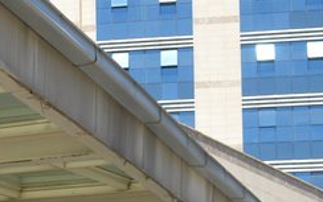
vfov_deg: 7.5
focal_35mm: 171
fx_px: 1507
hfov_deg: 11.1
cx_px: -316
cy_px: 325
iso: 100
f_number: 8
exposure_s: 1/200
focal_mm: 20
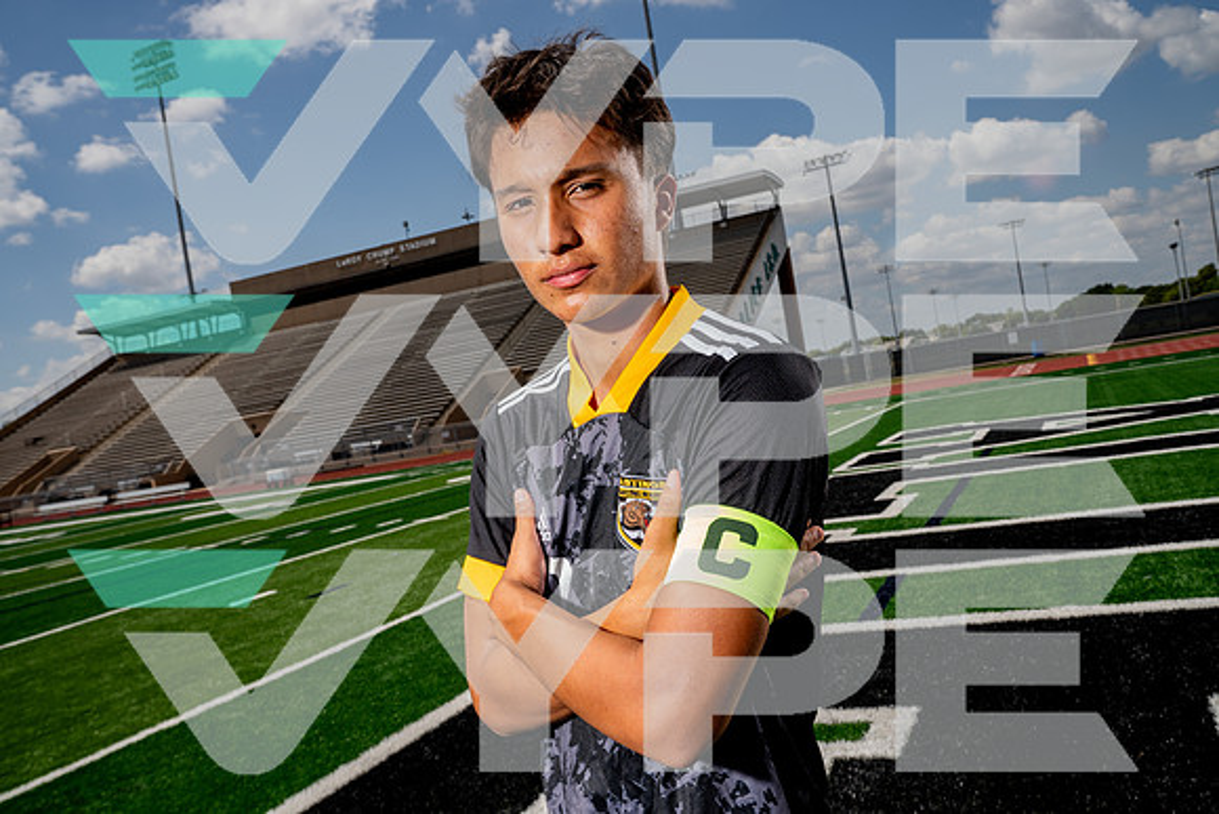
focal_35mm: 33
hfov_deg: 57.2
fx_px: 1118
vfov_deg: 40.0
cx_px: 610
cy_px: 407
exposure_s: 1/250
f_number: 11
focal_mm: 33
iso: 160
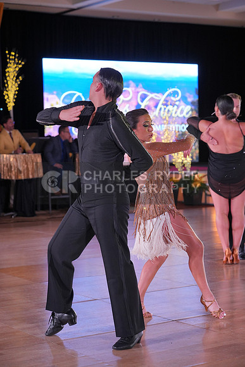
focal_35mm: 78
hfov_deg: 17.5
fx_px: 796
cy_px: 184
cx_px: 122
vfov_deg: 26.0
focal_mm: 78
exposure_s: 1/400
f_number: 4
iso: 1600
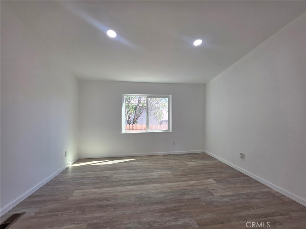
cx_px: 153
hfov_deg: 106.2
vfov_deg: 89.9
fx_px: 115
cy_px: 114
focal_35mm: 13
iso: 50
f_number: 1.9
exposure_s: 1/120
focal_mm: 2.2
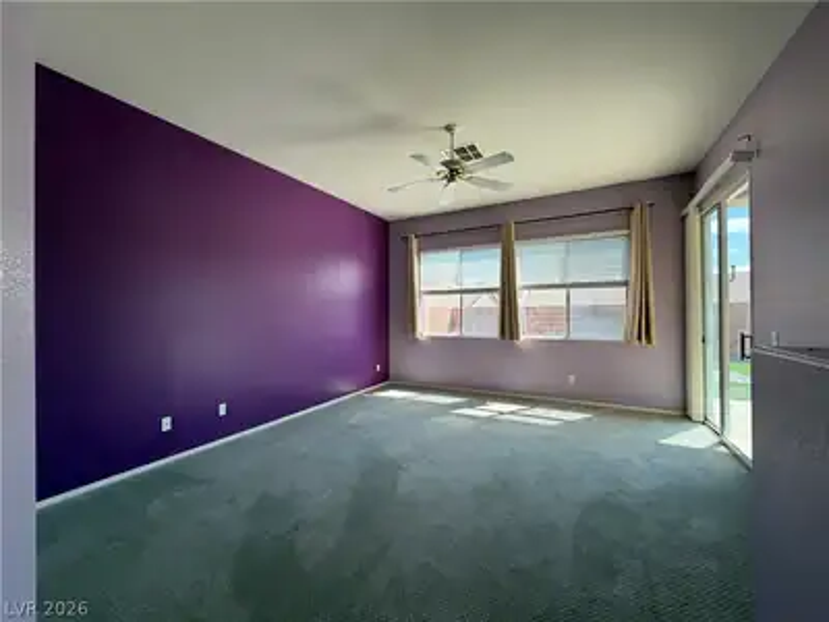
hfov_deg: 102.1
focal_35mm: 14
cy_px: 311
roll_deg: +0.8
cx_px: 414
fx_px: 335
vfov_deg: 85.7
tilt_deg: +0.5
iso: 50
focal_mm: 2.22
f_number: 2.2
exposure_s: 1/139
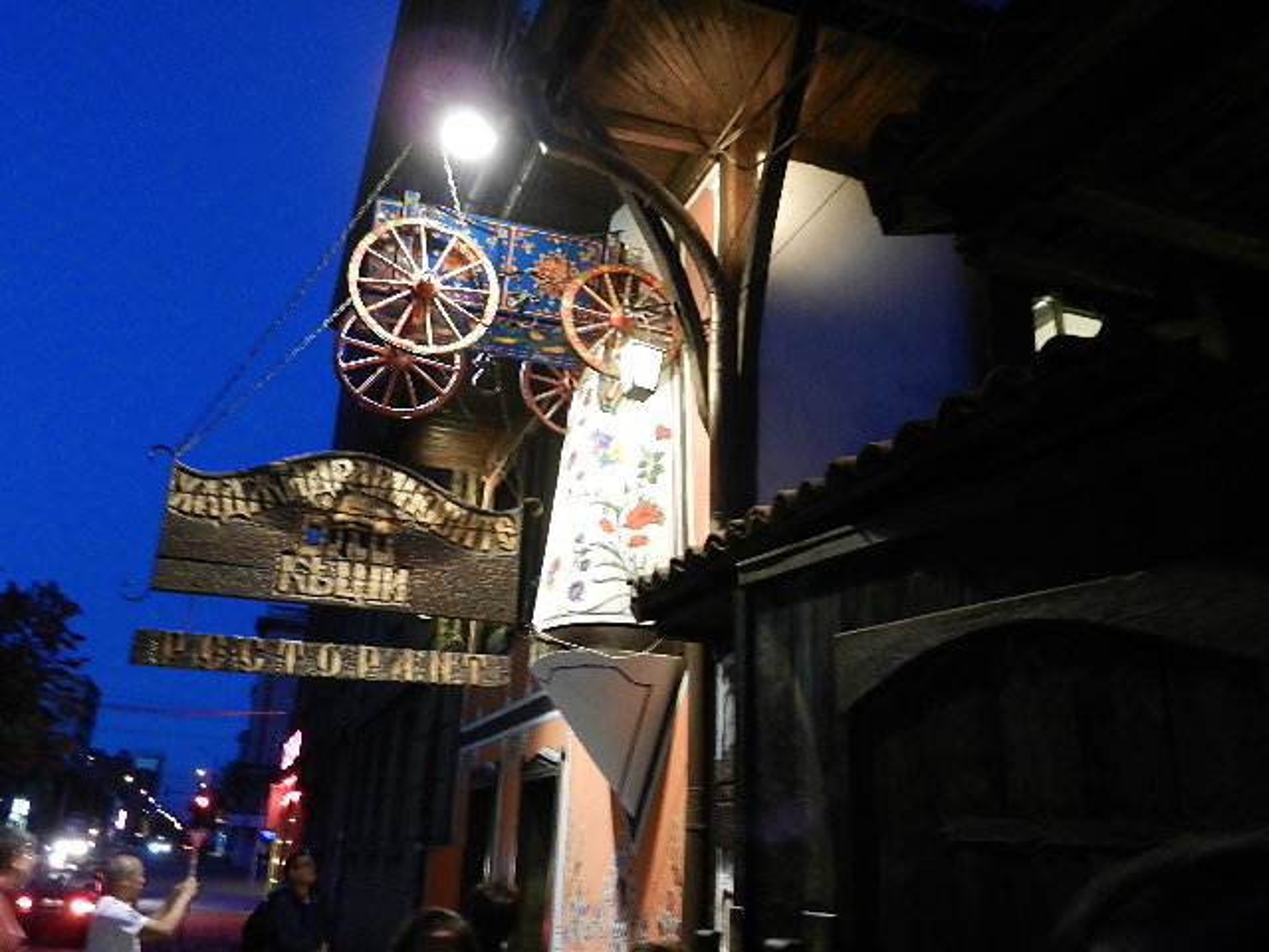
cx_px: 634
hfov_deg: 61.7
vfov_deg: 48.2
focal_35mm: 29
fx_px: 1063
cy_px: 476
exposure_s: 1/8
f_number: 3.6
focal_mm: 5.1
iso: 400
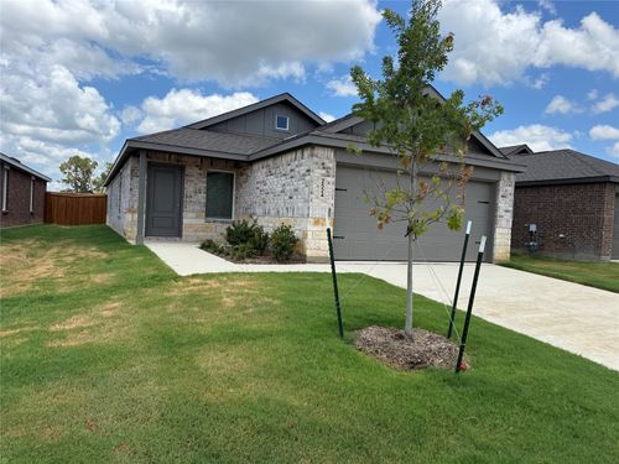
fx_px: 429
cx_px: 310
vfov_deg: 56.8
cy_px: 232
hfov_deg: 71.6
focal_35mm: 24
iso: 80
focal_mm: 6.76
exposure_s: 1/4405
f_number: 1.78
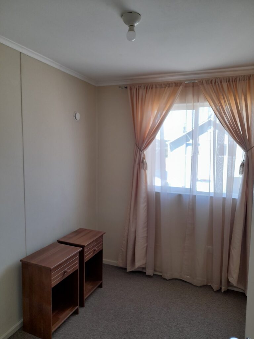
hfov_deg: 54.9
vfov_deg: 69.4
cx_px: 127
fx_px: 245
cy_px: 170
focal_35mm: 25
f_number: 2
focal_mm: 4.6
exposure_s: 1/50
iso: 50
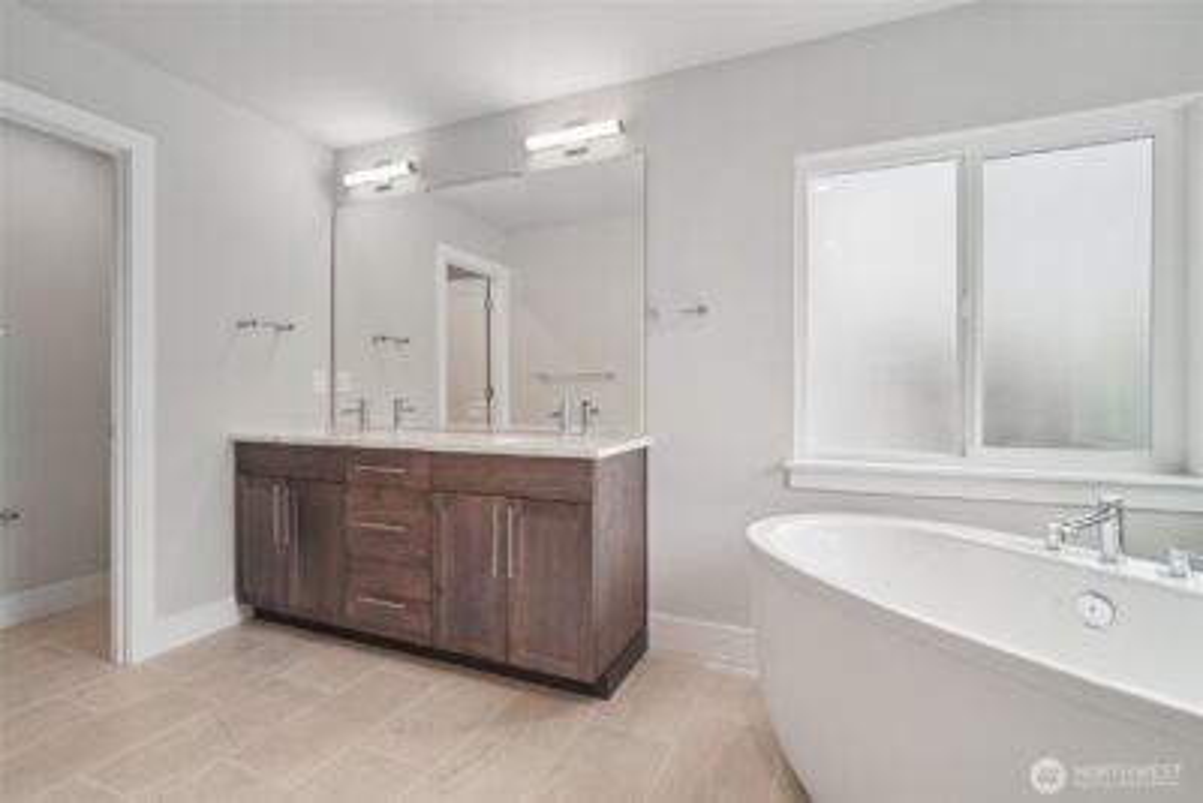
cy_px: 402
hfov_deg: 96.7
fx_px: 535
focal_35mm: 16
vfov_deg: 73.8
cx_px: 602
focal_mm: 16
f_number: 8
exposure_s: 1/100
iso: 1600
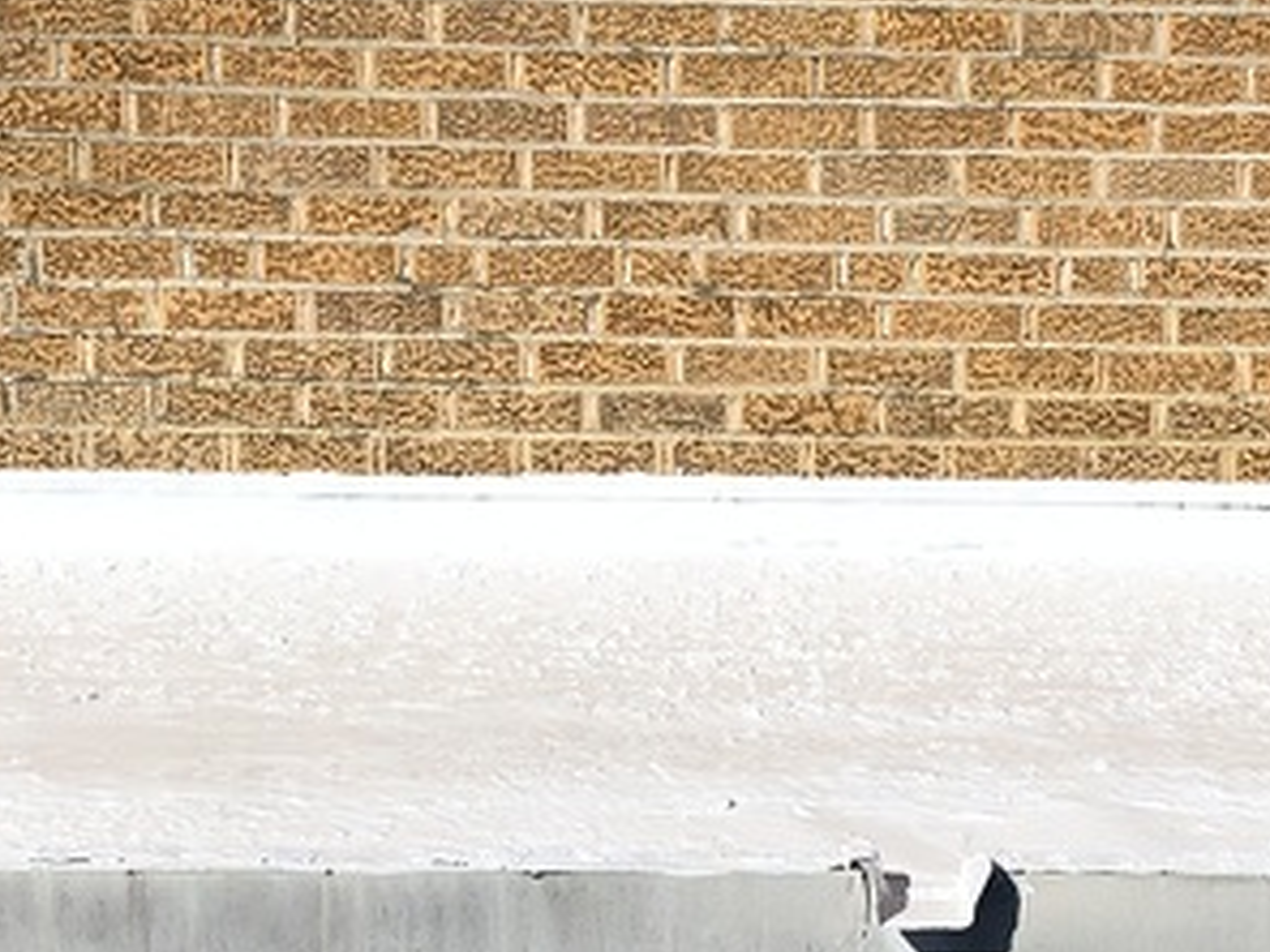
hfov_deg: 20.1
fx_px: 3559
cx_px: 880
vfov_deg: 15.2
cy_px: 489
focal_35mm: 97
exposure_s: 1/6024
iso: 20
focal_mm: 4
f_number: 1.8
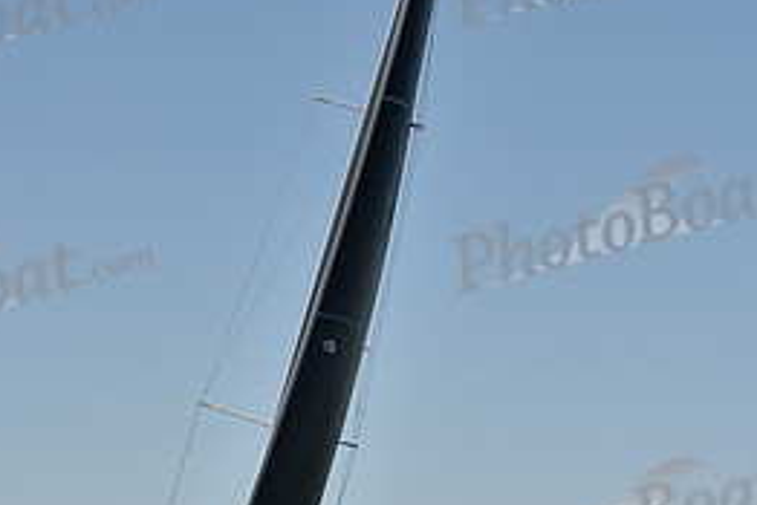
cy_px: 410
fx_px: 3261
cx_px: 305
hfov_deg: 13.2
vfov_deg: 8.8
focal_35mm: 155
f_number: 5
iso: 250
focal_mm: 70
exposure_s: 1/1250
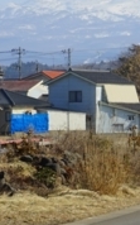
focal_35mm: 270
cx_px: 226
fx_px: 1651
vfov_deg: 7.8
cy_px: 196
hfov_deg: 4.8
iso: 100
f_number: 13
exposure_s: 1/160
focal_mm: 59
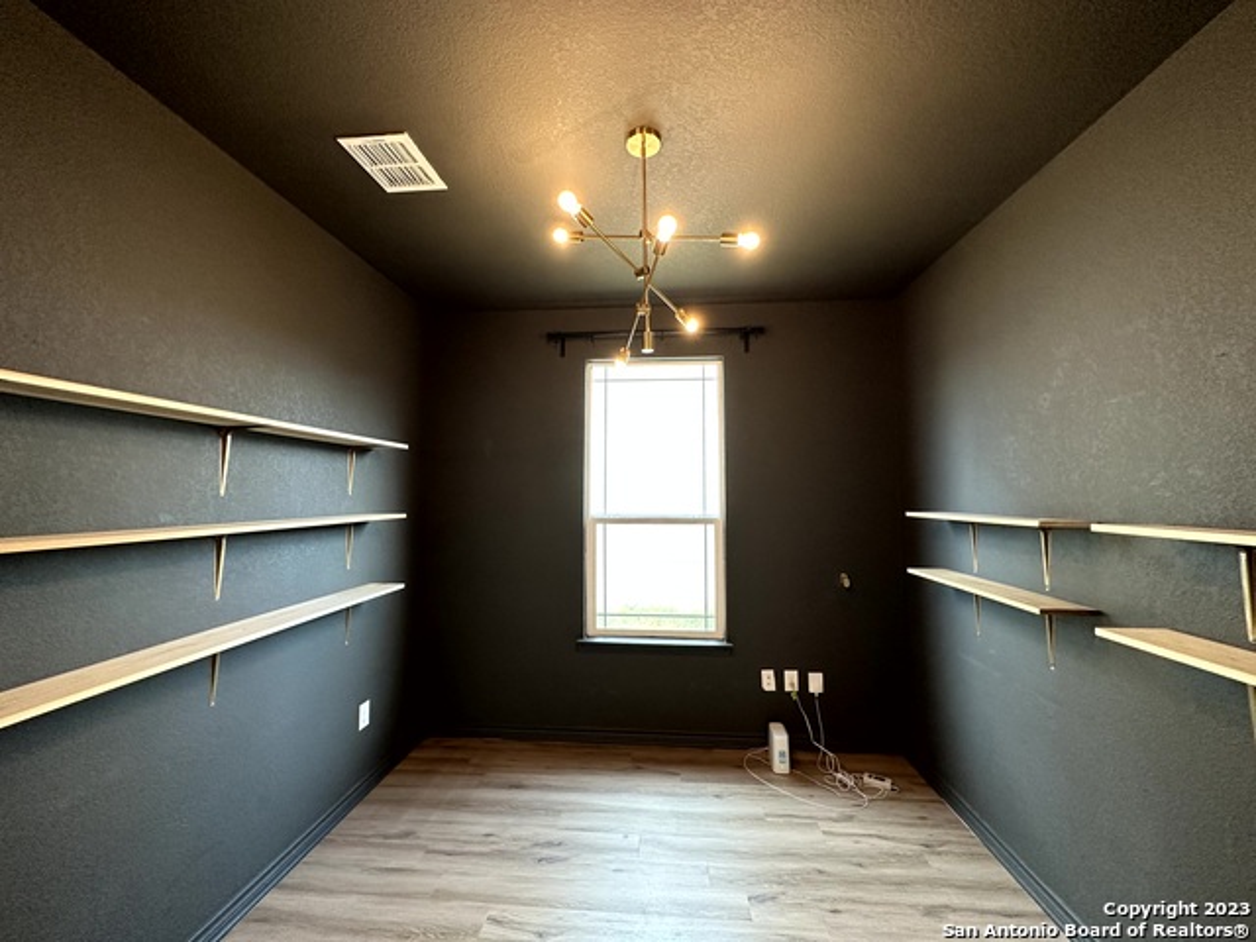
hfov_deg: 102.1
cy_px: 471
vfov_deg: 85.7
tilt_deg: +2.9
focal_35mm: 14
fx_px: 508
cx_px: 628
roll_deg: +0.1
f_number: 2.2
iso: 160
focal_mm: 2.22
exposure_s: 1/60
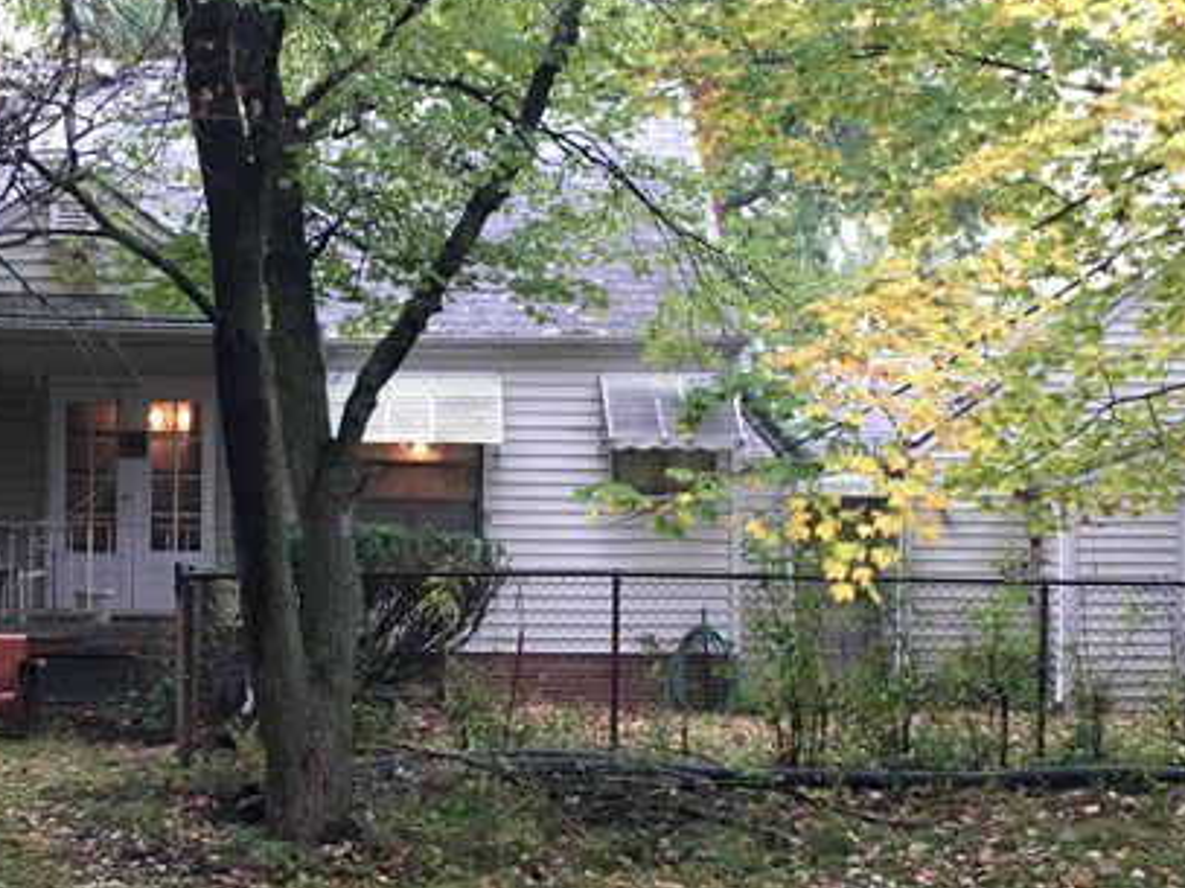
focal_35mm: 73
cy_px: 562
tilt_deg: +1.0
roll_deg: -0.8
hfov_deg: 26.5
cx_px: 376
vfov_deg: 20.1
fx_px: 2498
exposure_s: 1/30
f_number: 2.2
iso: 100
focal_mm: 4.15
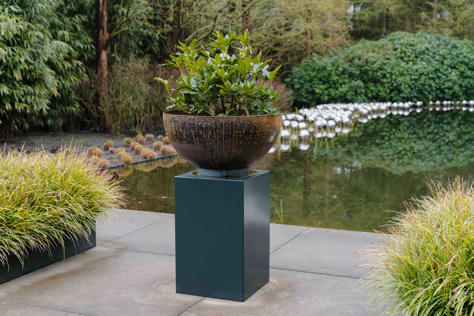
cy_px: 158
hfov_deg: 38.2
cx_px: 237
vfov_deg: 26.0
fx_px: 685
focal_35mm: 52
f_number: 4
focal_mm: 52
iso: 640
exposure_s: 1/160
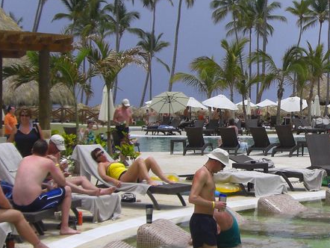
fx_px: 839
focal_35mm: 88
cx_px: 328
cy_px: 92
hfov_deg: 21.5
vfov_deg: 16.8
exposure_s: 1/200
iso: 64
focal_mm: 6.2
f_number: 8
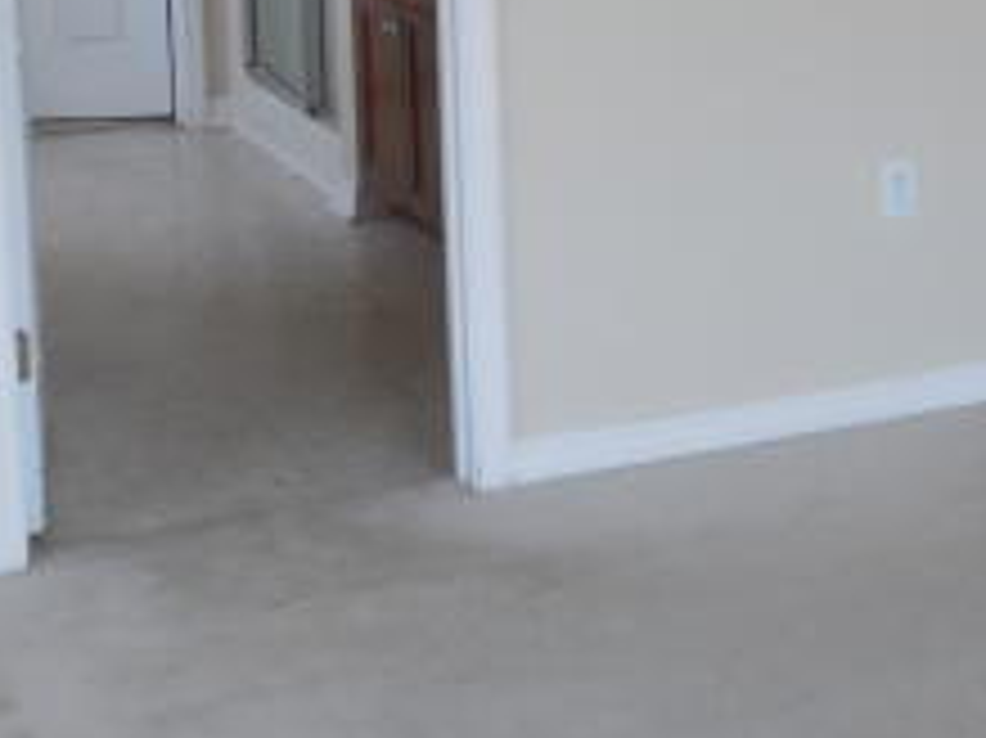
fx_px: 2704
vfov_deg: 15.1
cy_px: -126
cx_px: 923
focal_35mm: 95
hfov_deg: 20.2
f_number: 3.5
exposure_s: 1/30
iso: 125
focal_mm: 4.6
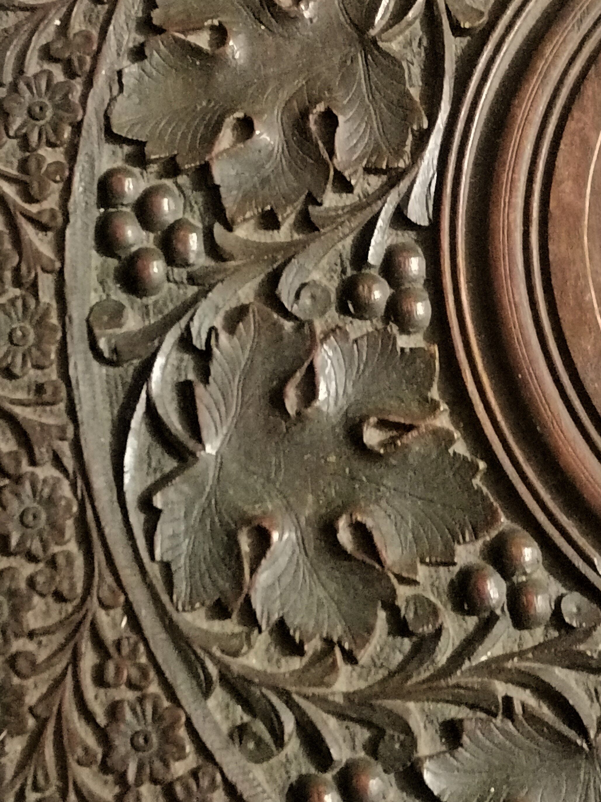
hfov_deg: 17.1
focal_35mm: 86
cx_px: 223
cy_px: 314
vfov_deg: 22.7
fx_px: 1991
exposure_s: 1/20
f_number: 1.8
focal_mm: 5.4
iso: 2000
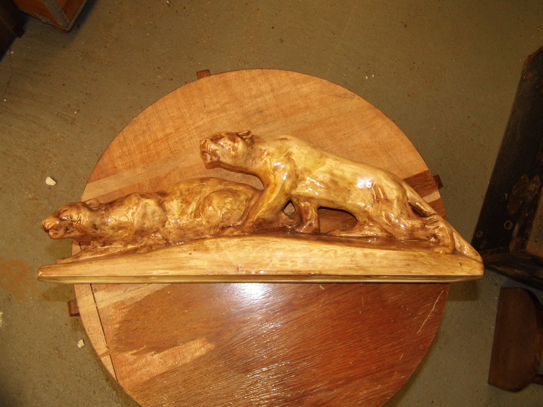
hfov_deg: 61.7
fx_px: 455
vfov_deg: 48.2
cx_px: 272
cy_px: 204
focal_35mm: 29
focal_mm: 5.2
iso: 100
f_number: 3.2
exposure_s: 1/60
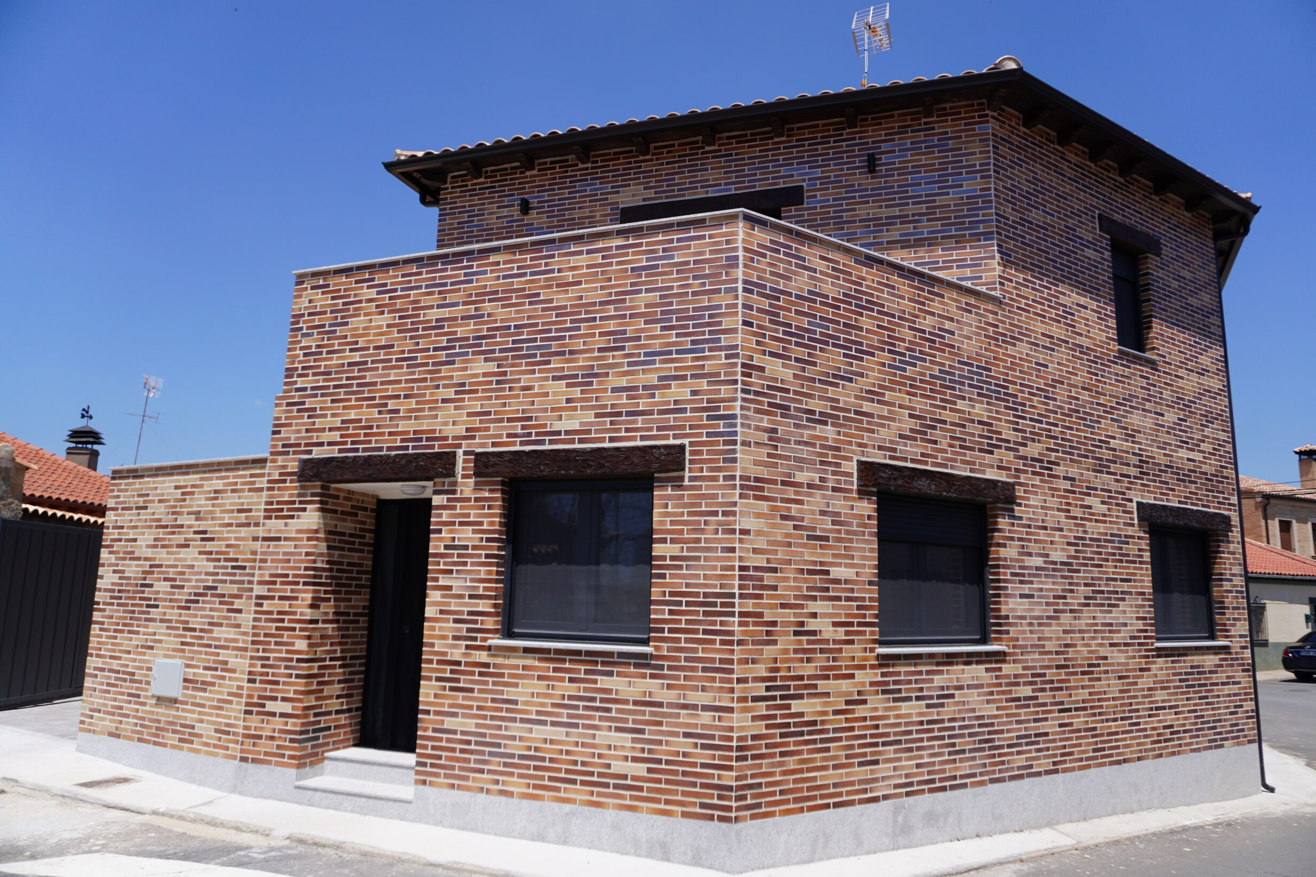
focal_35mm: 25
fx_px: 914
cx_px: 672
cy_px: 433
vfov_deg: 51.3
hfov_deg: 71.5
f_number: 3.5
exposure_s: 1/2000
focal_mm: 16
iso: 100
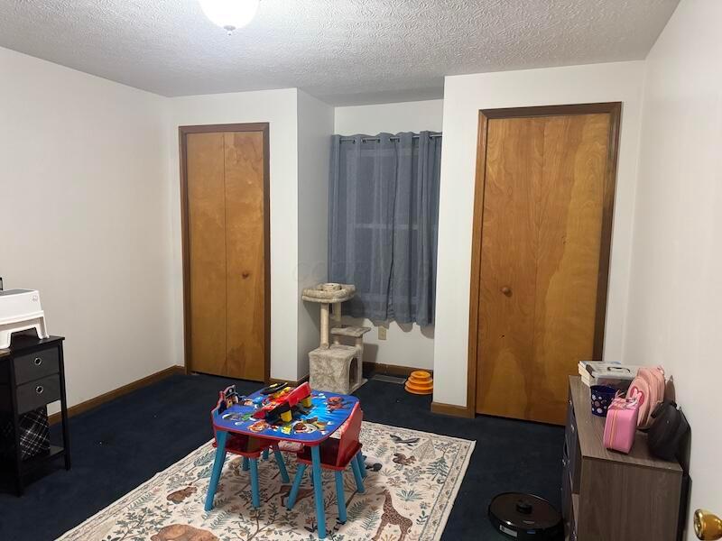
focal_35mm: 24
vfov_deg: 56.8
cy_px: 270
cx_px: 361
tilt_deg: -6.6
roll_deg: -0.7
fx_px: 501
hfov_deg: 71.6
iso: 640
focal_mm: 6.76
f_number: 1.78
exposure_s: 1/60
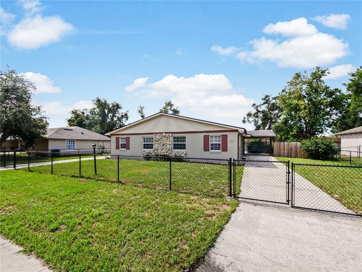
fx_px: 146
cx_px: 181
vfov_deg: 85.7
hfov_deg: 102.1
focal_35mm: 14
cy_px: 136
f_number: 7.1
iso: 200
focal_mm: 7
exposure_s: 1/400
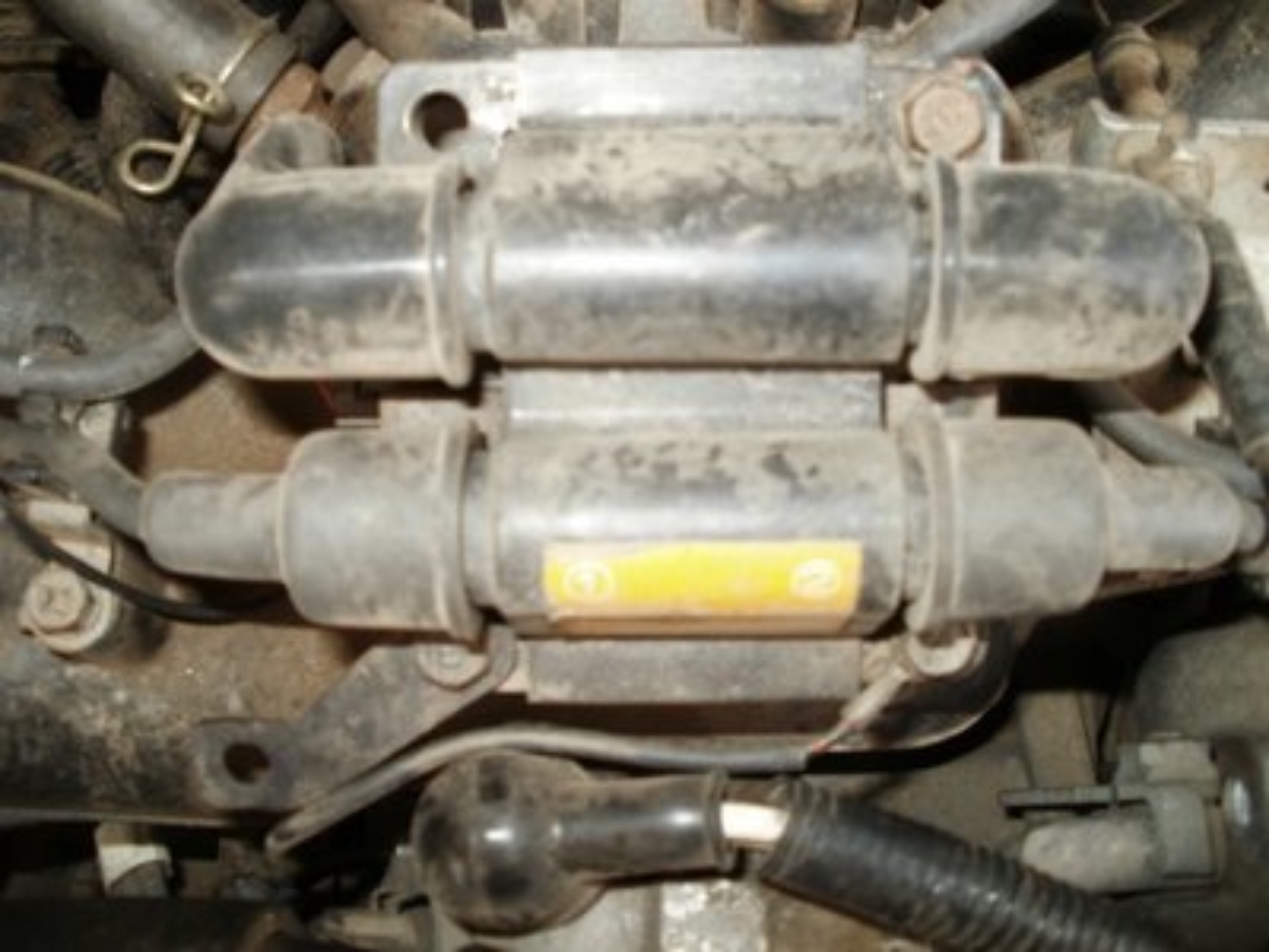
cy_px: 476
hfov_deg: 51.4
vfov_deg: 39.7
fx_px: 1320
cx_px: 634
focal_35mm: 36
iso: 125
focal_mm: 6.3
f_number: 3.5
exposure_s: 1/30
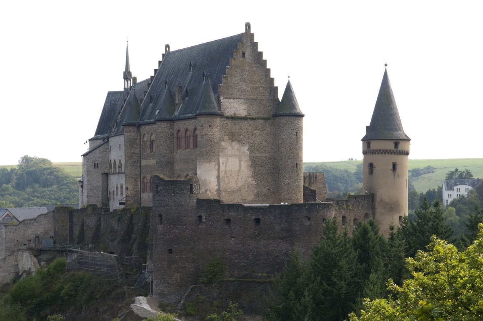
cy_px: 160
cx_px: 242
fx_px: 1106
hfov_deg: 24.6
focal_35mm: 82
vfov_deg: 16.5
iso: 400
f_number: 9
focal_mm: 55
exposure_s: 1/320
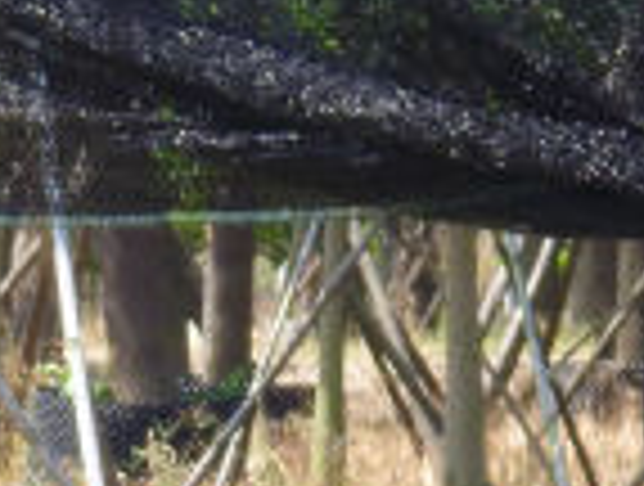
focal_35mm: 586
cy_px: 1015
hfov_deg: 3.4
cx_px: -9
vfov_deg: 2.5
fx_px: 10930
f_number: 6.4
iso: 200
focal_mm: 21.5
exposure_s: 1/125
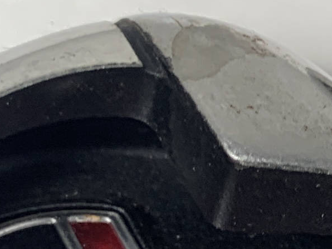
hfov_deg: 10.1
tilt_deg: -71.7
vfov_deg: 8.4
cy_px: 212
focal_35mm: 176
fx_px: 1688
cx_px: 736
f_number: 1.8
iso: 40
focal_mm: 4.25
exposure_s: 1/120
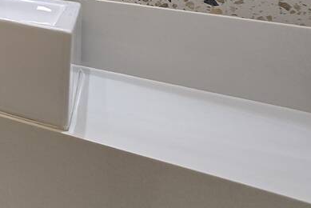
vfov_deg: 22.8
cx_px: -257
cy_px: -90
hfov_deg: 22.0
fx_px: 432
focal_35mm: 50
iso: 64
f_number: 2.2
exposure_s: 1/60
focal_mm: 2.2
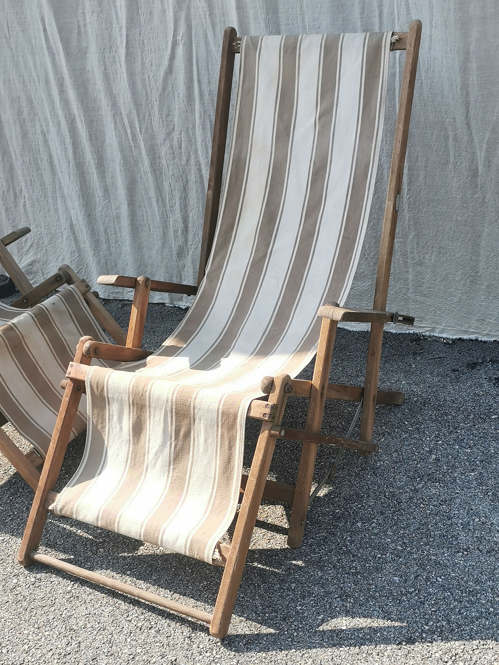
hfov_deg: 30.9
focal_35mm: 47
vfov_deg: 40.4
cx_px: 250
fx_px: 903
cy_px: 332
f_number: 1.8
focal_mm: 5.58
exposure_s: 1/991
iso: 50
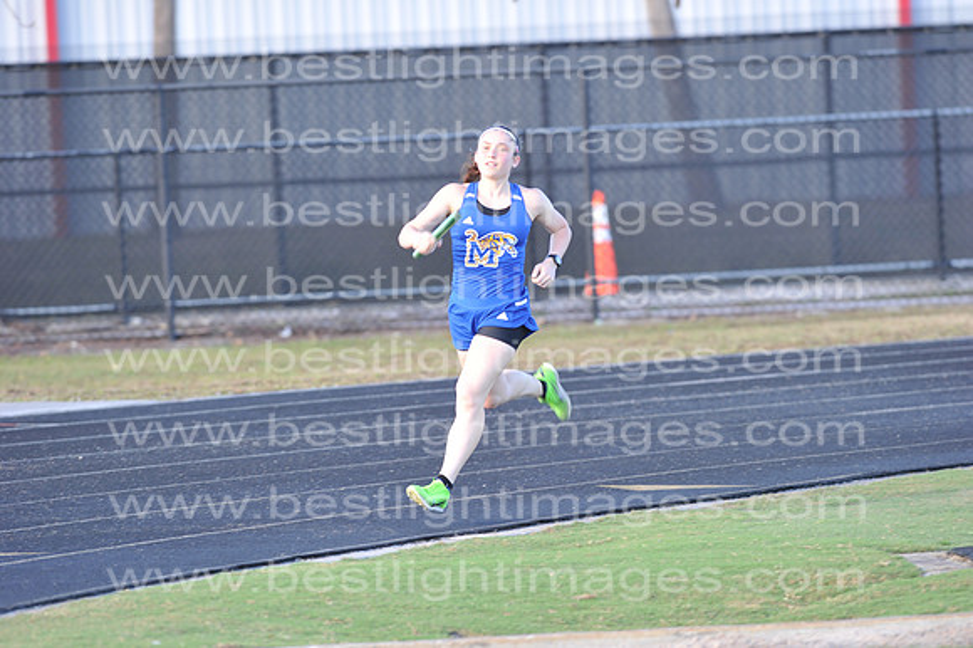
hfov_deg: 6.9
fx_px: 8103
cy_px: 324
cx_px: 486
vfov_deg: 4.6
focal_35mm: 300
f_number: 4.5
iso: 320
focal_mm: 300
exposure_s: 1/200
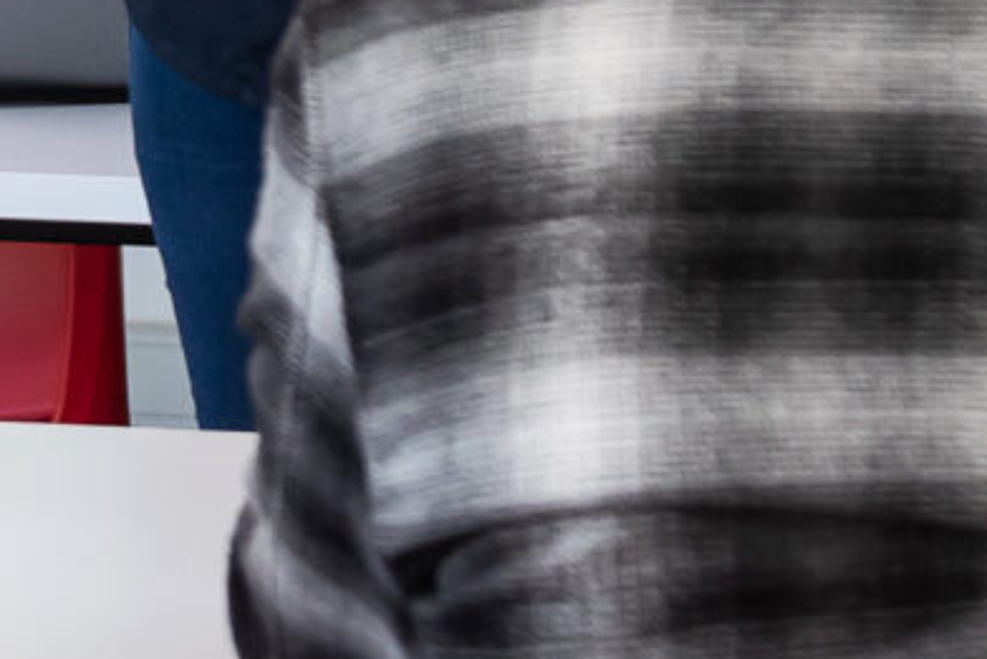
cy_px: -641
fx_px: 8255
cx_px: -207
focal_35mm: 301
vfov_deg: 4.5
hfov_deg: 6.8
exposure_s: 1/100
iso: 800
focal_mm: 46
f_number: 4
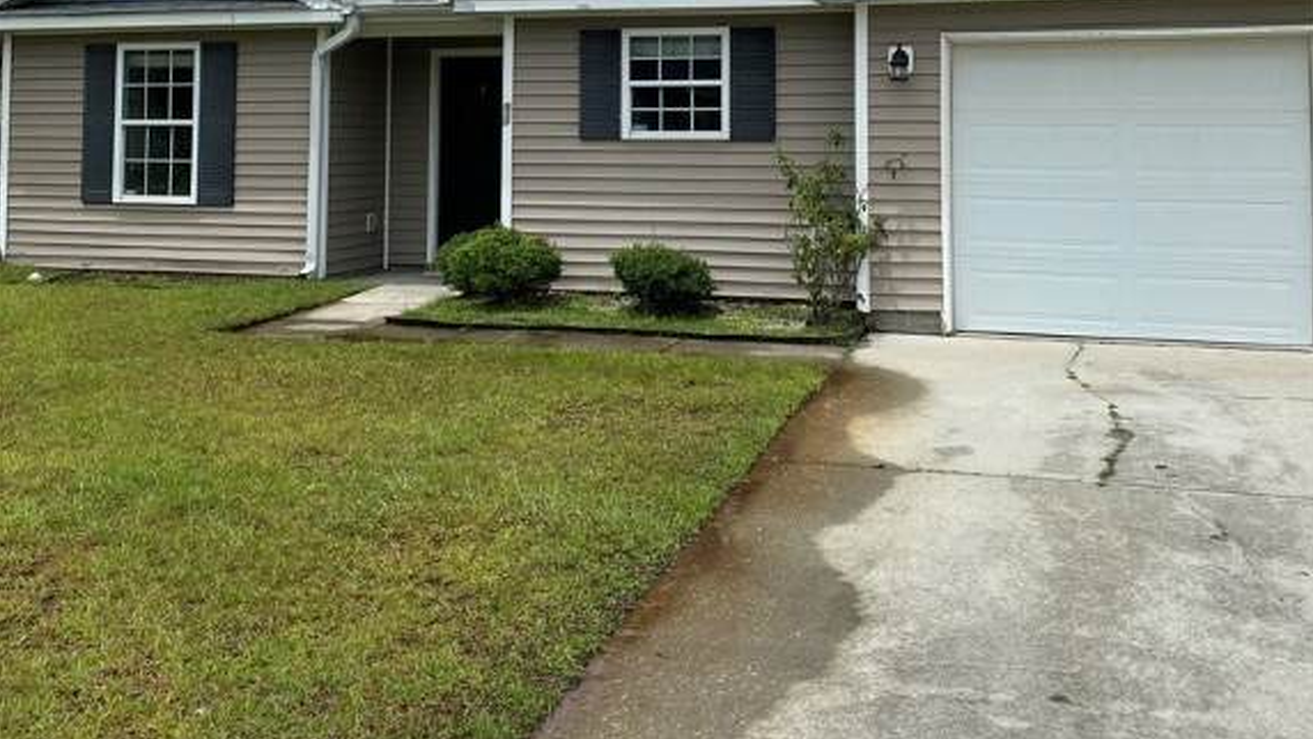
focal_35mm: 38
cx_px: 659
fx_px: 1323
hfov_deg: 52.8
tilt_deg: +4.2
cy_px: 87
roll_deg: +0.3
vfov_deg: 30.0
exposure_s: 1/5025
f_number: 1.8
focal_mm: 4.25
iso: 32
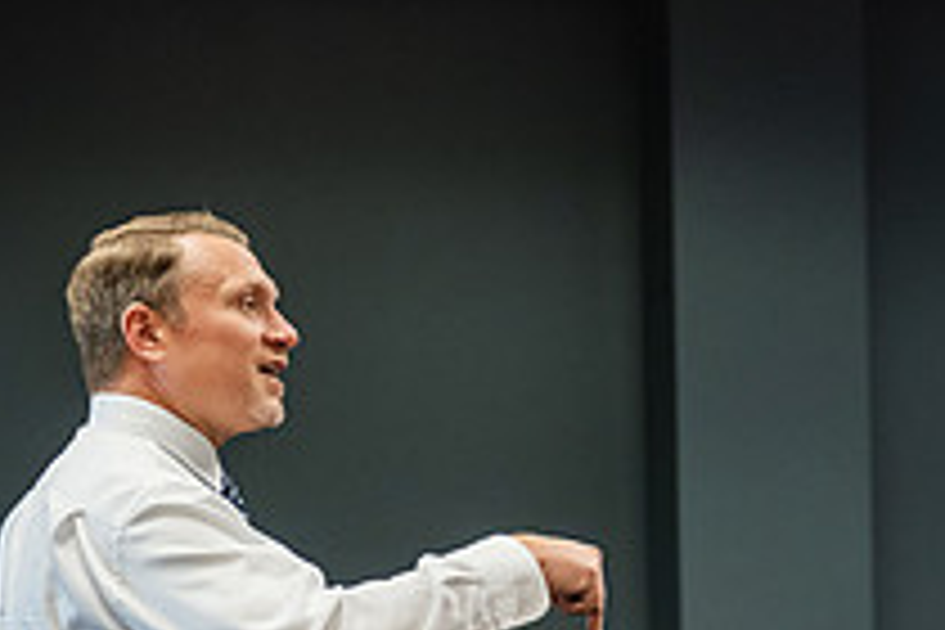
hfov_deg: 13.2
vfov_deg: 8.8
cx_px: 644
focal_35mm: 155
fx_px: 4068
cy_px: 677
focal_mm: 56
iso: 2000
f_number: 2.8
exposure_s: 1/200
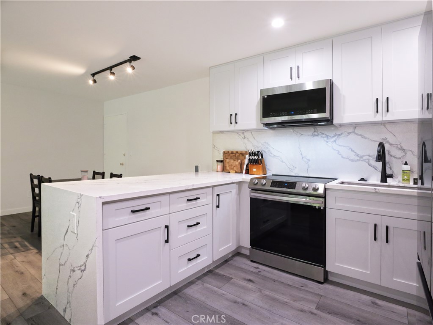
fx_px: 225
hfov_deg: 87.7
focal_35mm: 18
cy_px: 162
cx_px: 216
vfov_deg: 71.6
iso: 3200
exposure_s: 1/80
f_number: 7.1
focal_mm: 9
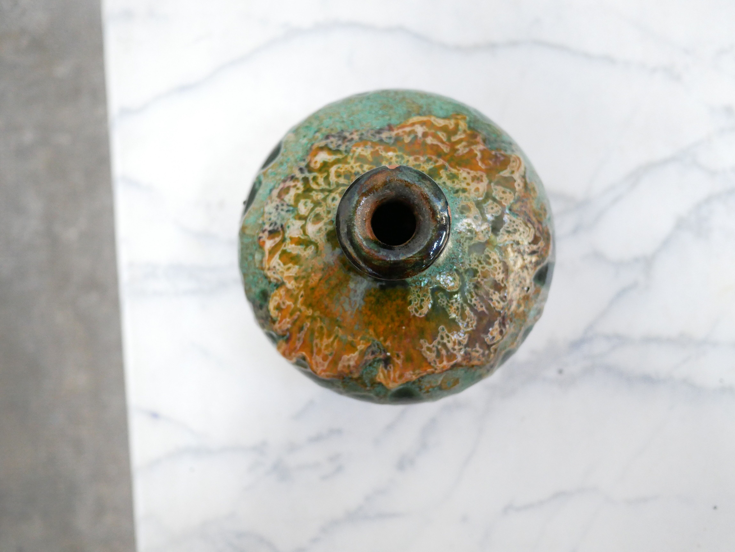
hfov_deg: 46.8
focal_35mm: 40
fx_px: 850
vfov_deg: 36.0
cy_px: 276
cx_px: 368
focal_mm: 20
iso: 2000
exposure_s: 1/60
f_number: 1.7
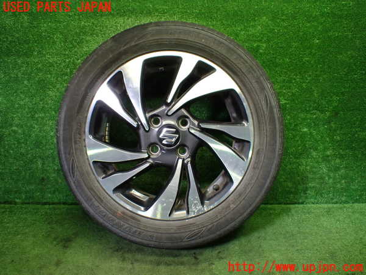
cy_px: 138
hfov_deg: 60.0
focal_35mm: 30
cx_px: 183
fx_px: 317
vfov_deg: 46.8
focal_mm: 5.4
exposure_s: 1/125
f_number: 2.3
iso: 400
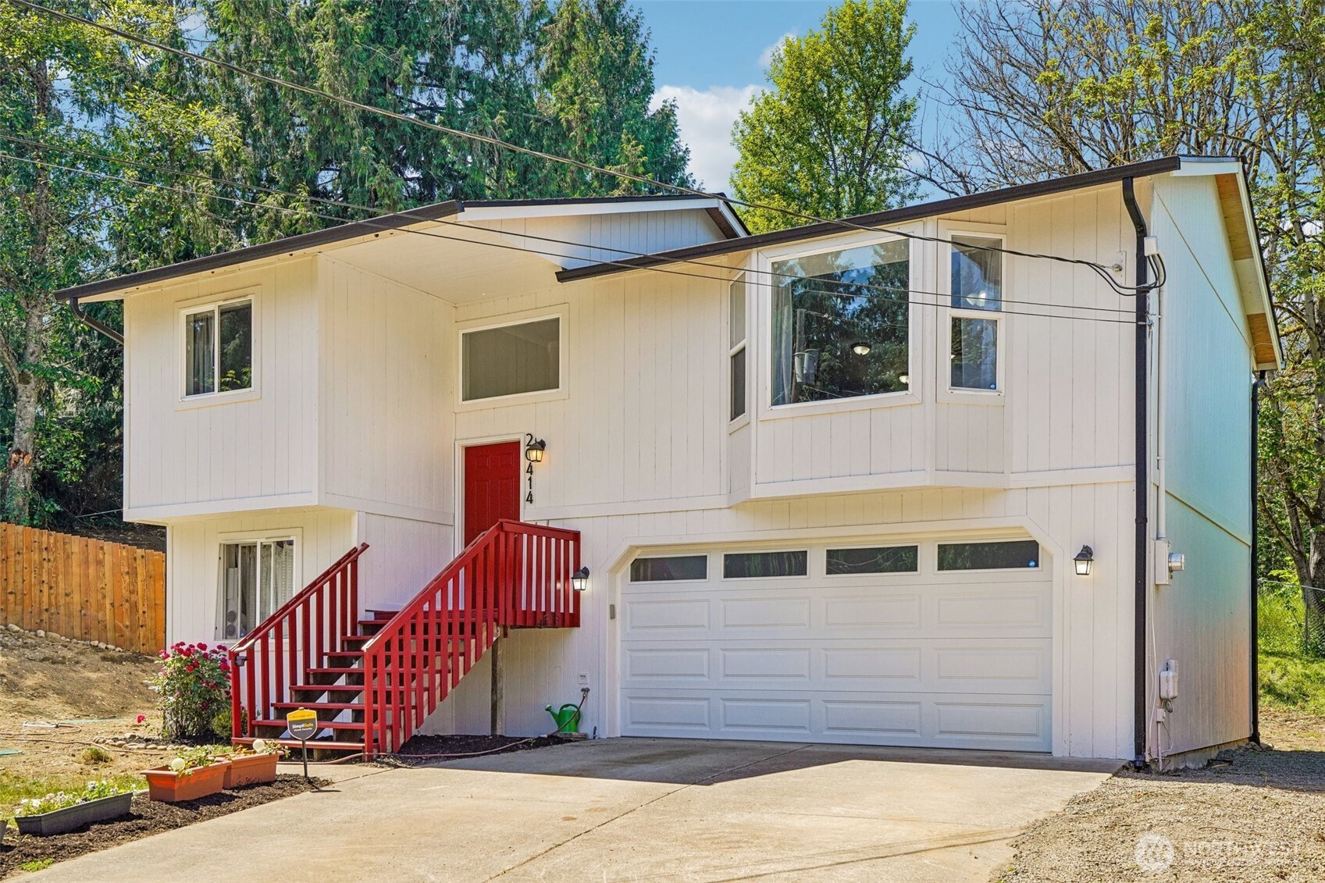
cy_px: 442
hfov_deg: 54.4
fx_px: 1288
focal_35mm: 35
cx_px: 662
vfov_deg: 37.8
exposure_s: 1/800
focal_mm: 35
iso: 400
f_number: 8
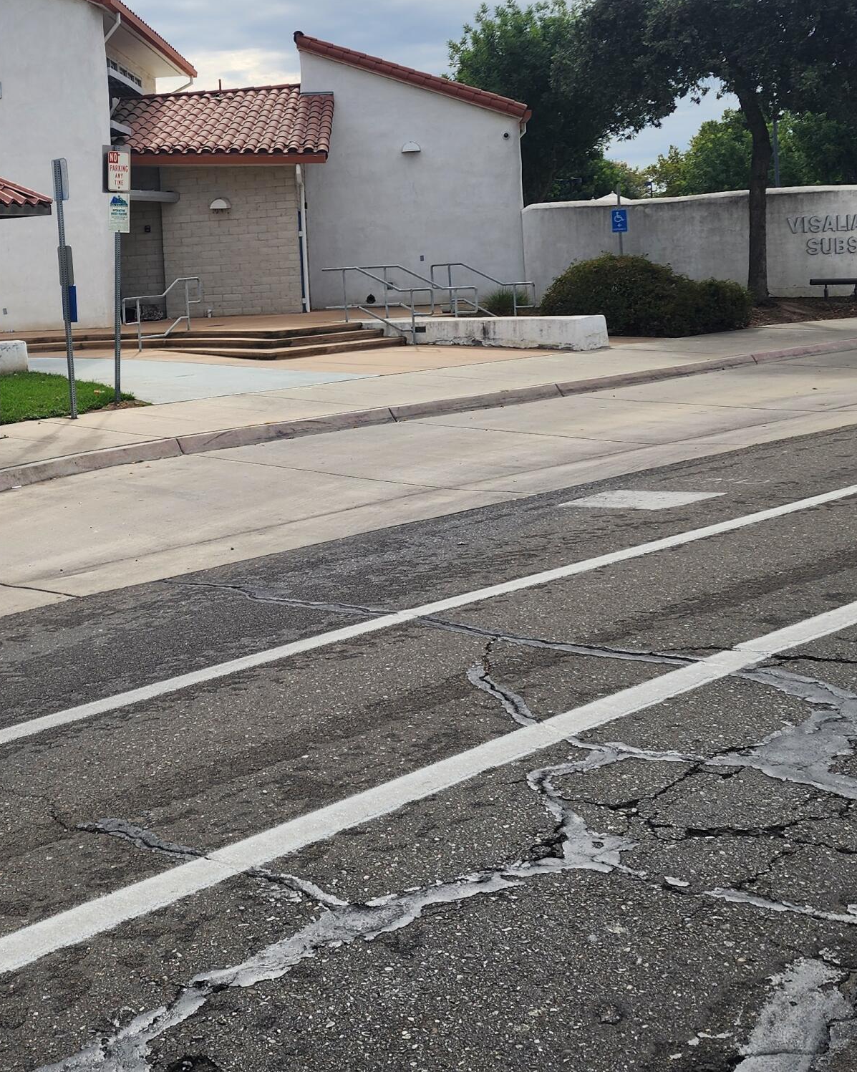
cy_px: 310
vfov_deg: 40.3
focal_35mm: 45
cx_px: 183
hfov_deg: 32.6
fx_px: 1427
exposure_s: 1/1279
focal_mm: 6.4
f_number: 1.8
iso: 12
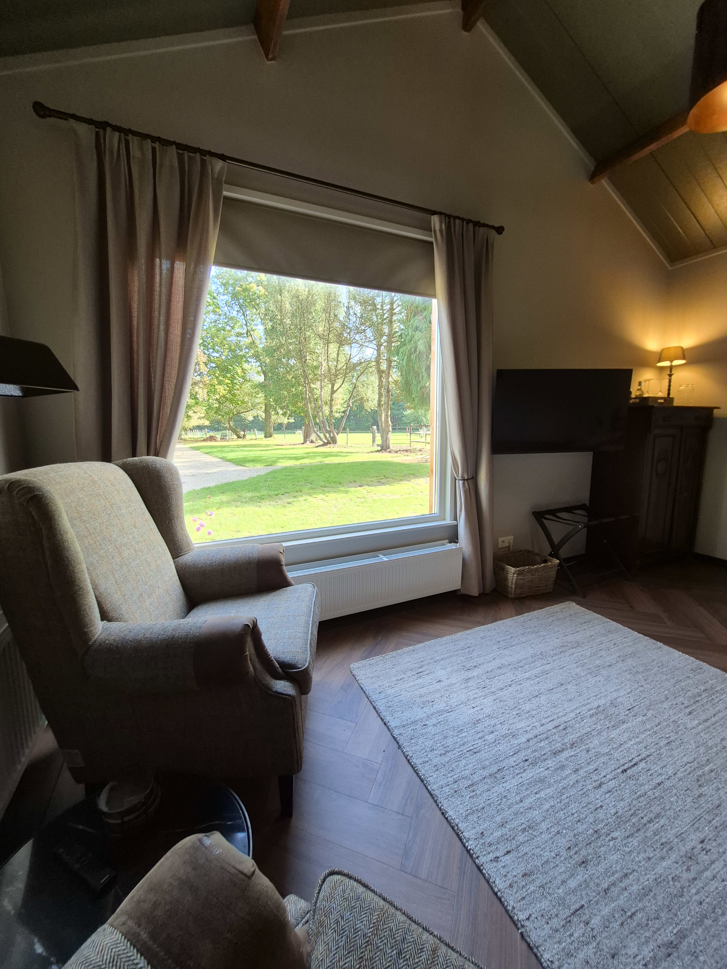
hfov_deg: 89.9
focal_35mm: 13
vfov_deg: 106.2
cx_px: 364
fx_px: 364
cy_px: 484
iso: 80
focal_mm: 1.74
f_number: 2.2
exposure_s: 1/50
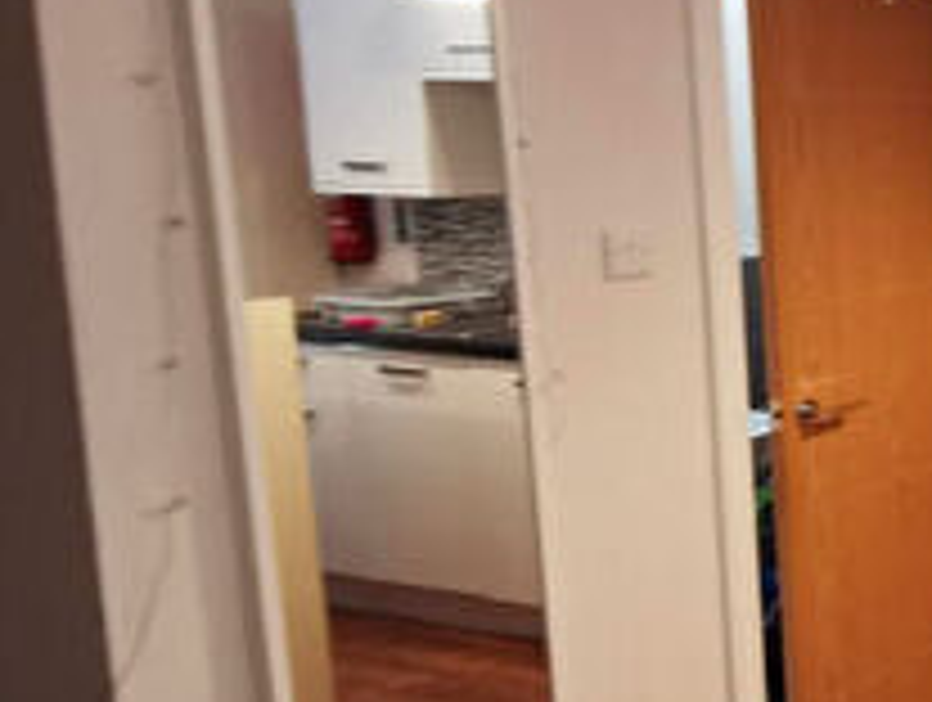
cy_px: 326
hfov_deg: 24.6
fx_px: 1456
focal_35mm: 54
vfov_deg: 27.1
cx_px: 1495
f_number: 2.2
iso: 250
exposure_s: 1/30
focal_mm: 2.35
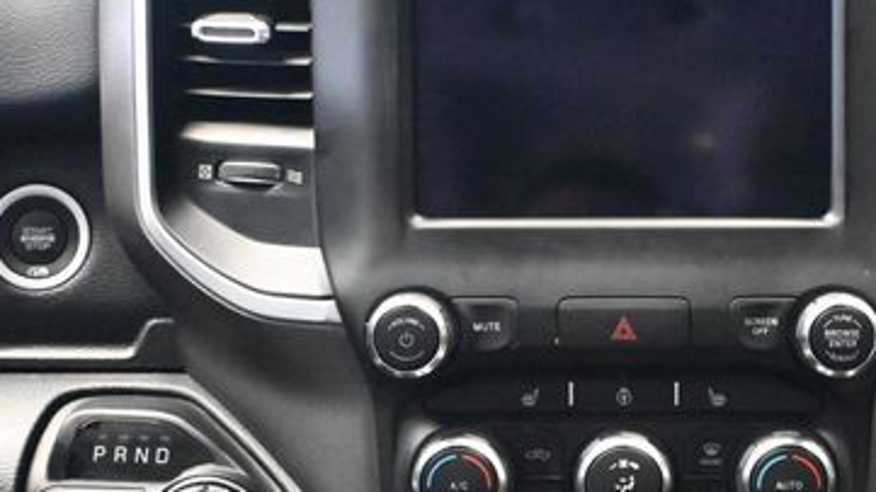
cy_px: 334
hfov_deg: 23.0
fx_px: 2135
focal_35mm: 92
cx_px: 636
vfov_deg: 13.1
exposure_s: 1/30
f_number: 5
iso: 12800
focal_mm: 33
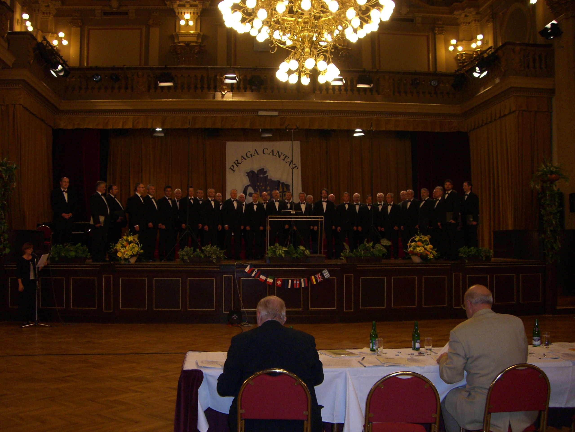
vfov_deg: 37.7
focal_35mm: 38
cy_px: 216
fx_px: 631
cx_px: 288
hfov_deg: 49.0
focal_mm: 6.2
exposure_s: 1/60
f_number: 2.7
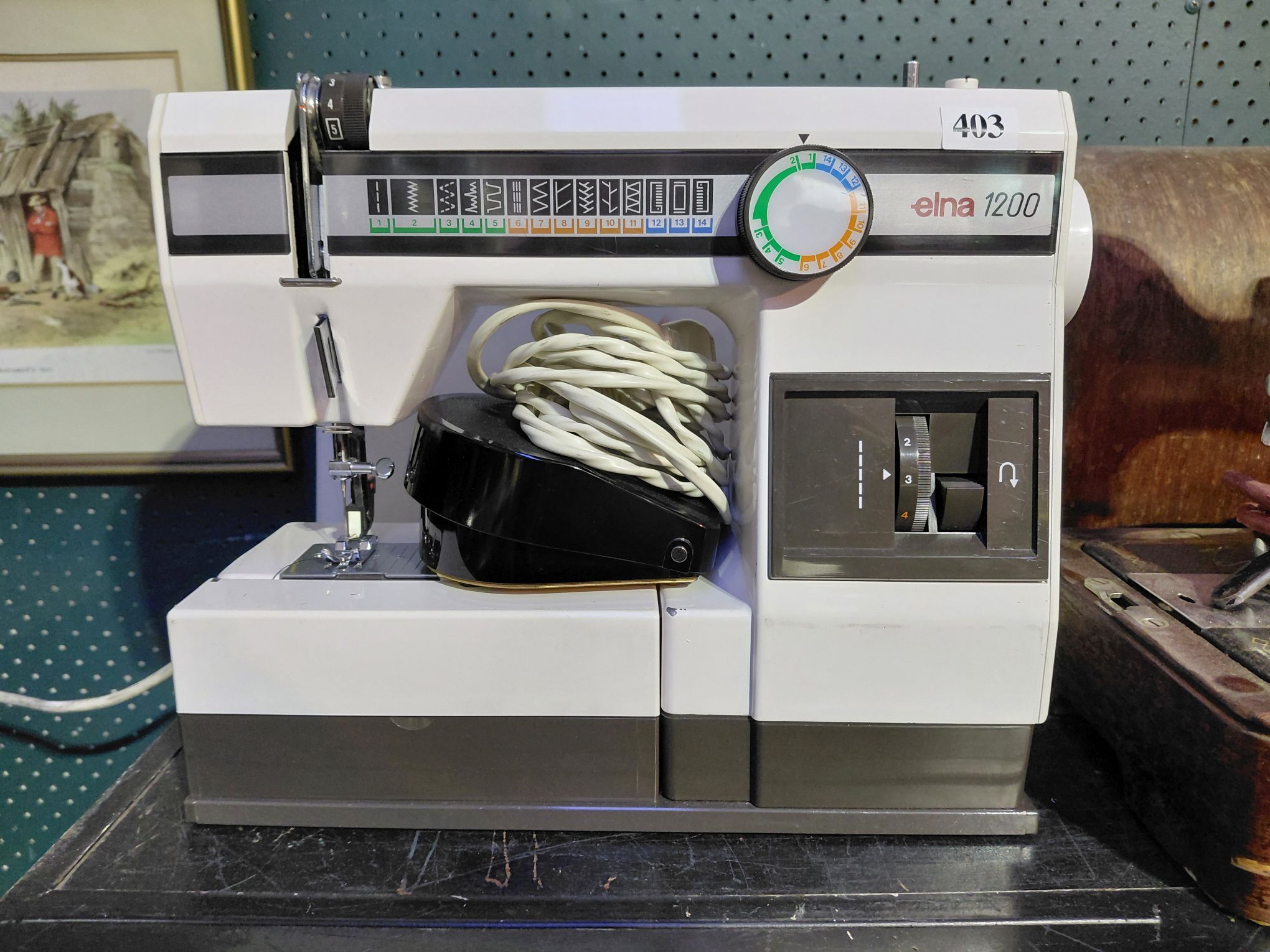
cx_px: 635
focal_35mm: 25
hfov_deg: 69.4
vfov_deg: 54.9
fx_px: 917
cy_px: 476
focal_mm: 4.69
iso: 250
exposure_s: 1/60
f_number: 1.8
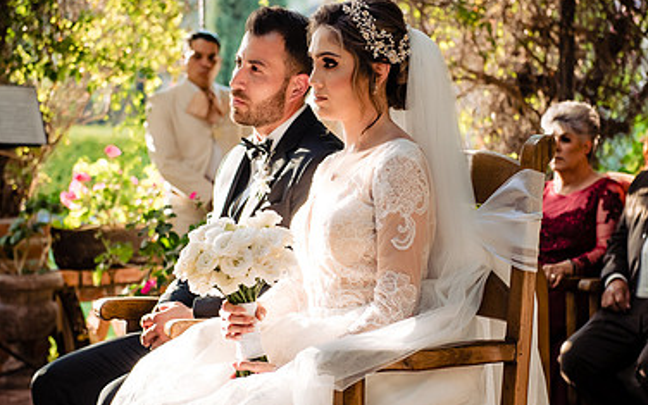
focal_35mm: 110
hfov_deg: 18.9
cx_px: 403
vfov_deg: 11.9
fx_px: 1943
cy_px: 213
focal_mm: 70
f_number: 3.5
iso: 800
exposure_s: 1/320
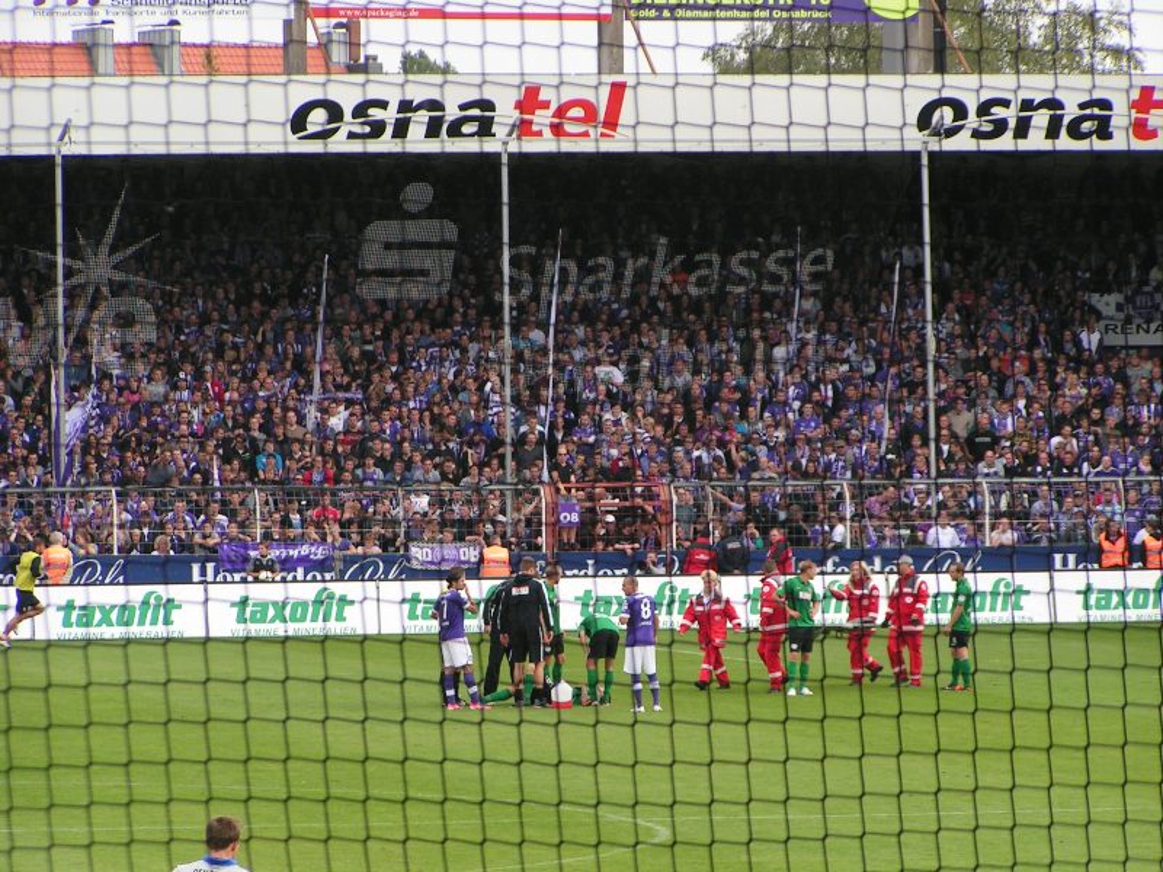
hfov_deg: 9.6
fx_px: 6921
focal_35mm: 206
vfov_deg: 7.2
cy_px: 436
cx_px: 582
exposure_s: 1/250
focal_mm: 31.5
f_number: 4.5
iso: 50
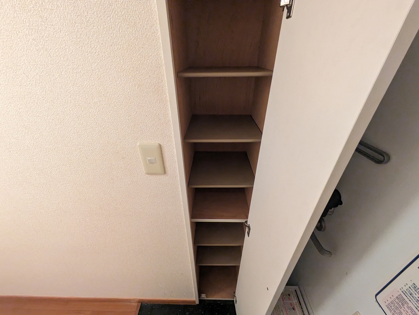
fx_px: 170
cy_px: 158
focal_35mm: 14
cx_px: 210
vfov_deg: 85.7
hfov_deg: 102.0
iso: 735
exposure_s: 1/24
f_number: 2.2
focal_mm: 1.83
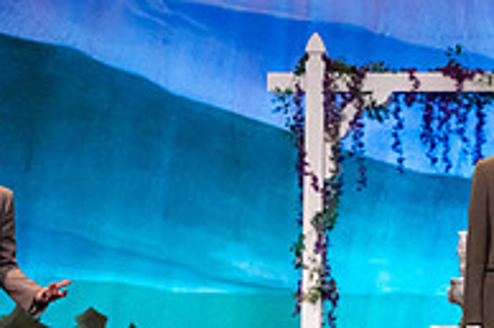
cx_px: 517
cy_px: 266
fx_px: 3770
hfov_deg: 7.5
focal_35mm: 275
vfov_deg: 5.0
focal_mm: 92
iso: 4000
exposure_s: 1/320
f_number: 3.2
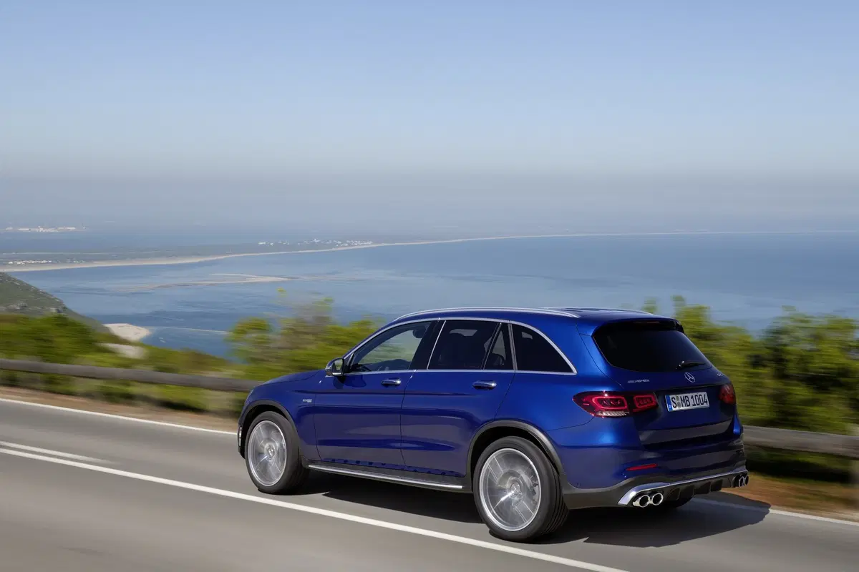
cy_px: 286
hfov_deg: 39.6
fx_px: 1193
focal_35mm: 50
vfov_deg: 27.0
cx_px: 430
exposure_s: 1/25
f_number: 22
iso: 50
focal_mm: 50
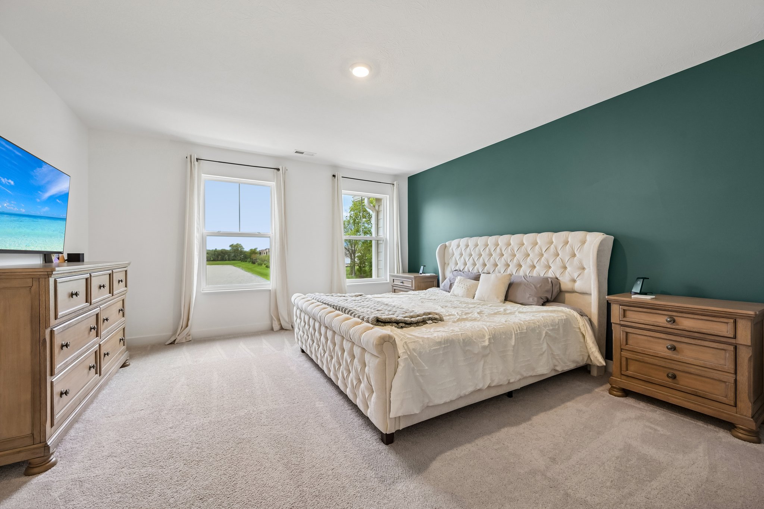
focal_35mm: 14
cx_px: 382
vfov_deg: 81.2
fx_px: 297
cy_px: 254
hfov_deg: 104.3
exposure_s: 1/15
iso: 250
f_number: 8
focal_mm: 14
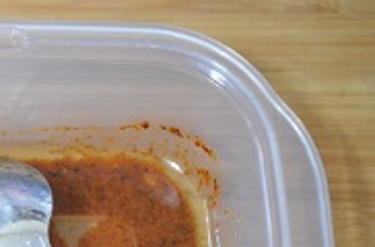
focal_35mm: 132
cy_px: 264
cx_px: -35
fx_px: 1370
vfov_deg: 10.2
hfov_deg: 15.2
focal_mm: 40
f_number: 3
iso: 3600
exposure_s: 1/60
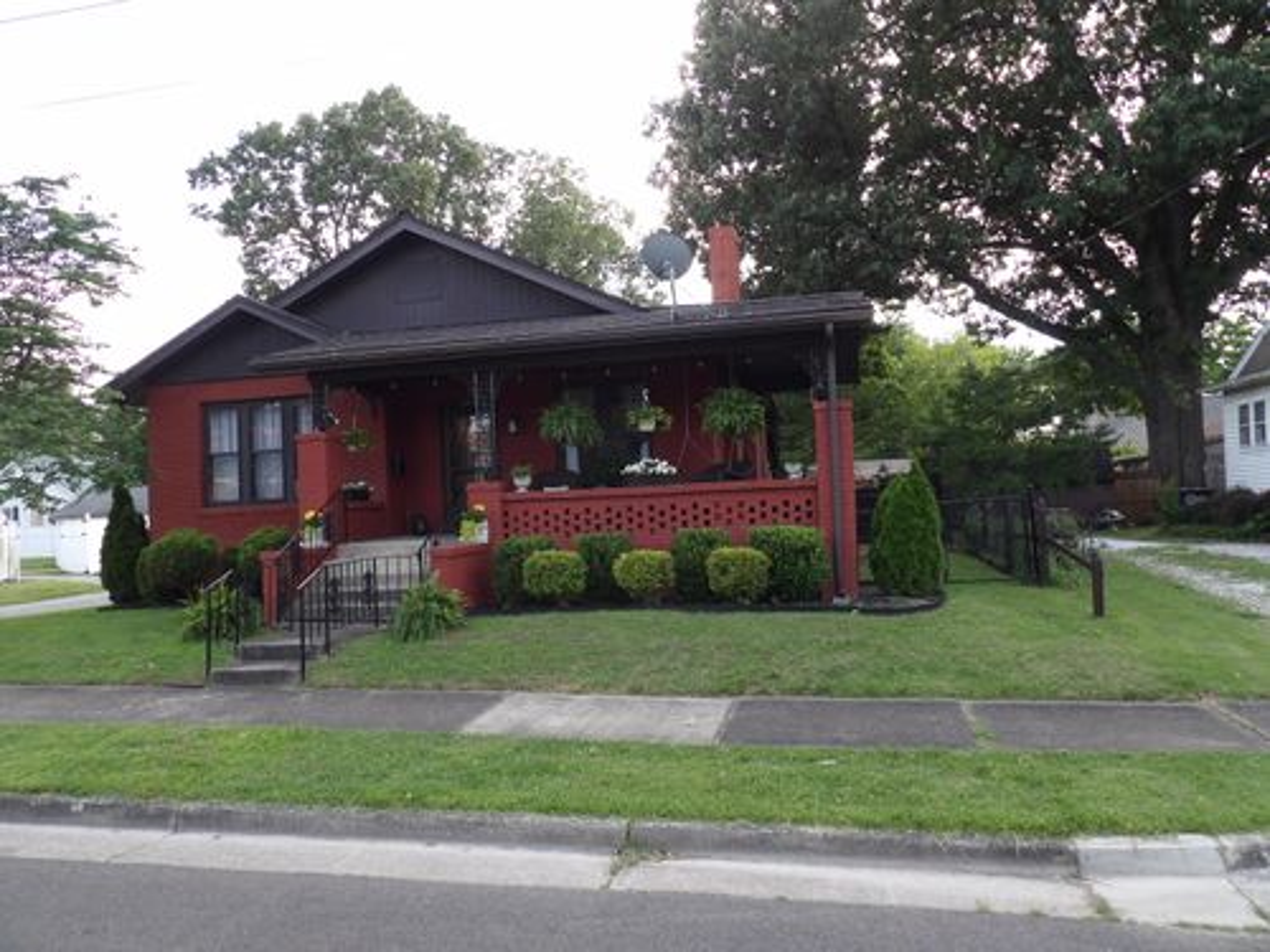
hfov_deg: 71.6
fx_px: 881
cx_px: 635
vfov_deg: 56.8
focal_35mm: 24
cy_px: 476
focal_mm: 4.3
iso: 100
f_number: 2.8
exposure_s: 1/189
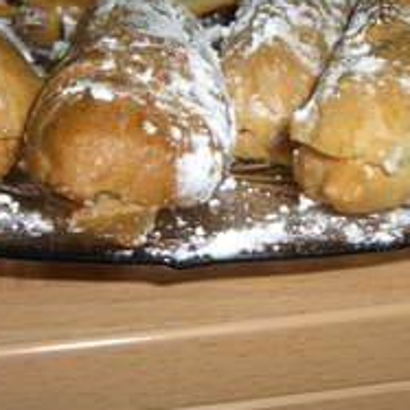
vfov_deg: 21.3
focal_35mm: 81
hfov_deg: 21.4
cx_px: 184
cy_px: 149
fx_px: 1085
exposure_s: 1/60
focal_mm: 7.9
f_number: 4
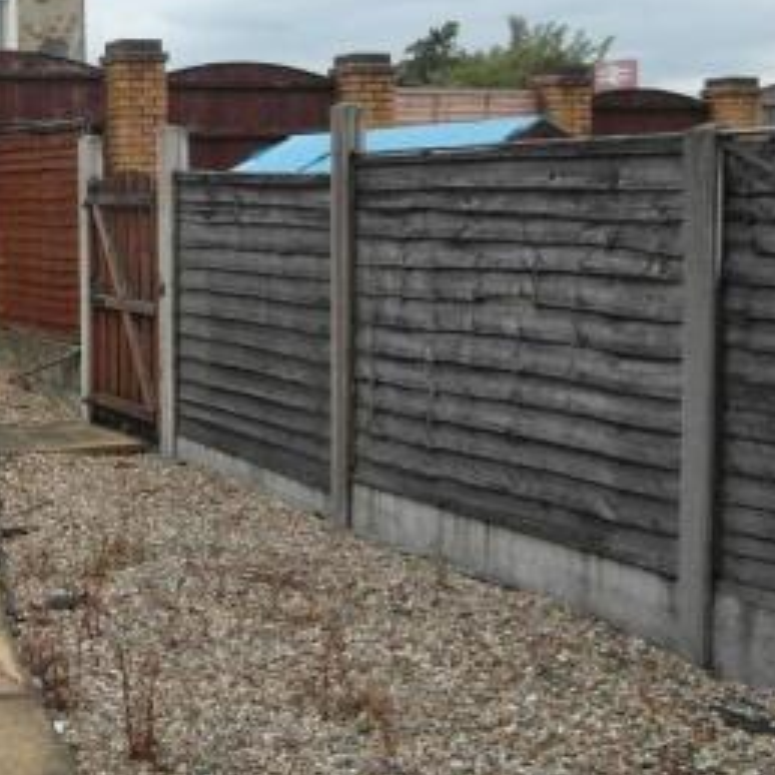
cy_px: 284
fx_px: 1216
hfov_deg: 31.5
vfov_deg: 35.1
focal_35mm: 48
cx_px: -68
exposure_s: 1/350
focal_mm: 4.4
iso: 100
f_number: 4
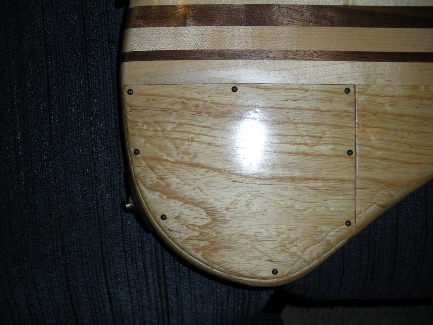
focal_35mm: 36
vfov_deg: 39.7
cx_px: 216
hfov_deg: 51.4
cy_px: 162
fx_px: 450
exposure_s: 1/60
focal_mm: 6.3
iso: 64
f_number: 3.5
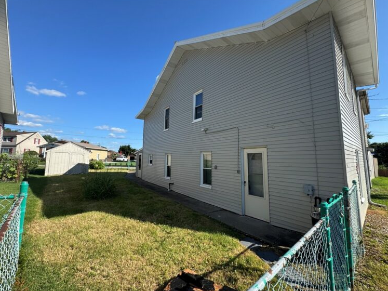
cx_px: 196
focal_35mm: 15
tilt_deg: +6.4
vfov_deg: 81.7
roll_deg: -0.7
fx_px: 168
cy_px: 140
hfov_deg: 98.2
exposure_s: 1/980
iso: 50
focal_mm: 2.22
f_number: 2.2
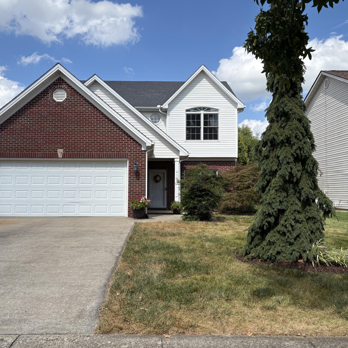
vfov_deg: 52.5
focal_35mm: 31
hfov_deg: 52.4
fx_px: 353
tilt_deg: +3.7
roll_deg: -0.2
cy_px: 174
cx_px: 151
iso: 50
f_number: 1.6
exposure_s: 1/3448
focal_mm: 5.96
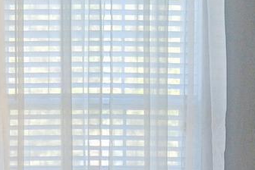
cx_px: -197
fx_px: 1551
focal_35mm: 219
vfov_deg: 6.2
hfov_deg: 9.0
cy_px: 183
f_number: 8
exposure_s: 1/15
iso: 400
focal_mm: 24
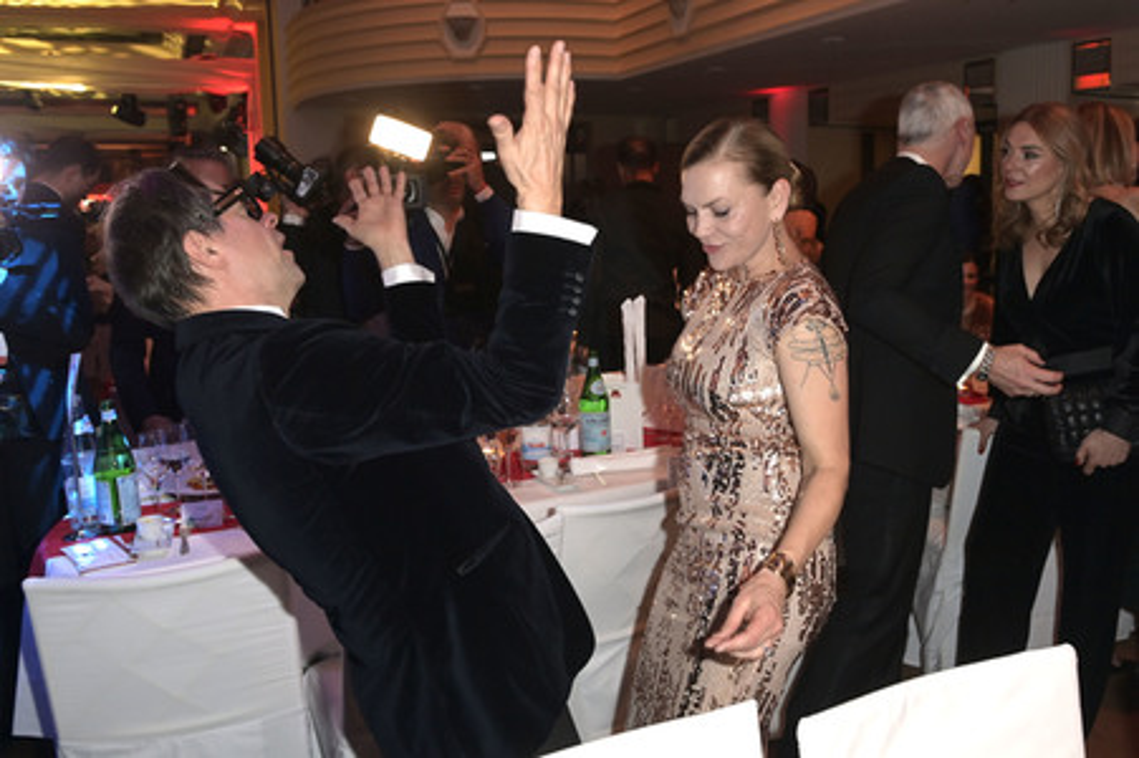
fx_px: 759
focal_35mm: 24
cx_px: 570
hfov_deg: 73.8
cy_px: 379
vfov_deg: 53.1
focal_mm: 24
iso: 2000
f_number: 5
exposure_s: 1/100
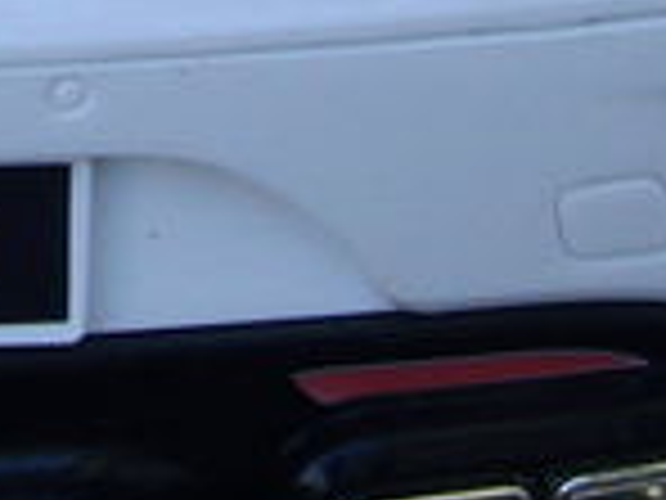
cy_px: -523
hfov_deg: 8.1
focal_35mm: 243
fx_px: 4675
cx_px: -18
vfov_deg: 6.0
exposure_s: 1/80
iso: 80
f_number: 4.8
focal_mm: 6
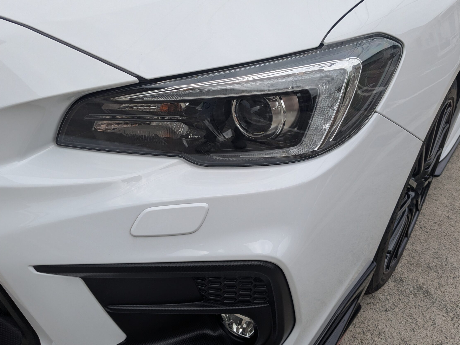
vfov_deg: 45.3
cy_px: 151
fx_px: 412
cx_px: 222
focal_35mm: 31
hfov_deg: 58.3
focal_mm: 4.38
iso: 75
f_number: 1.73
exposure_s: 1/3344
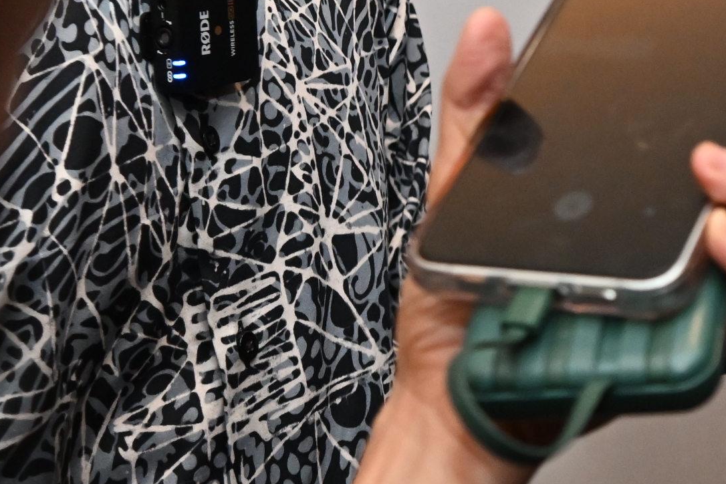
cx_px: 859
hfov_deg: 17.2
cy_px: -261
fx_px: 2299
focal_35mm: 114
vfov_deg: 11.5
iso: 2500
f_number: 4
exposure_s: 1/250
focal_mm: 30
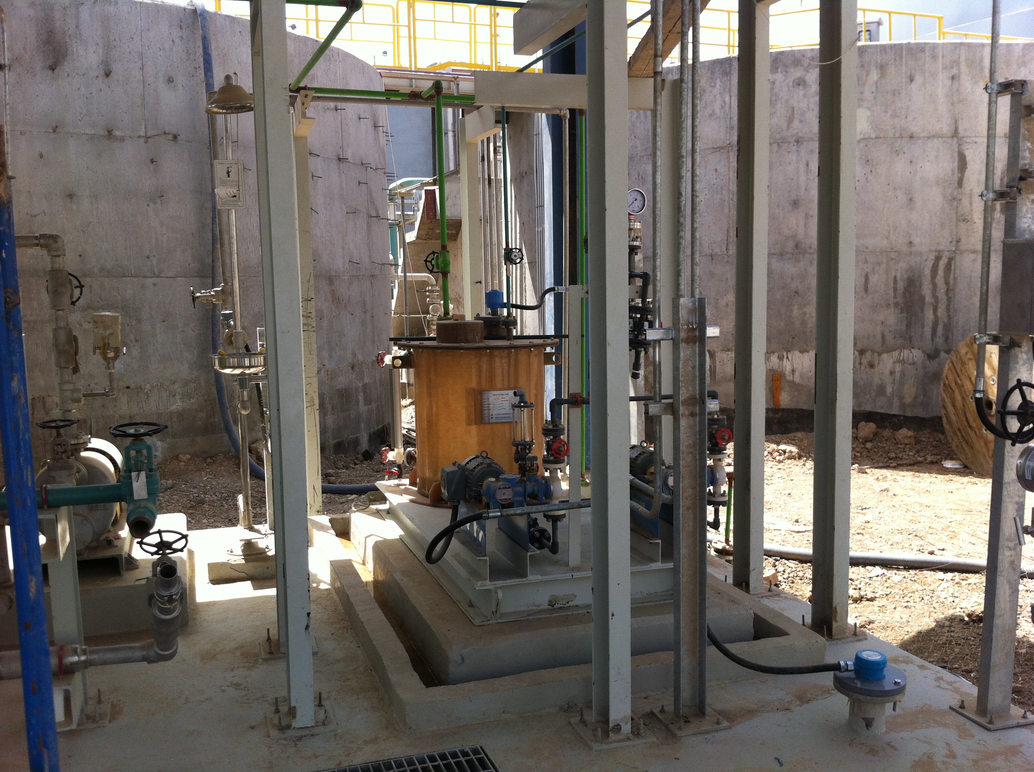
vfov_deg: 40.6
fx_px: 1044
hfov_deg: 52.7
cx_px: 517
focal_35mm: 35
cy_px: 386
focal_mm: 3.85
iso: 80
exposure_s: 1/387
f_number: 2.8
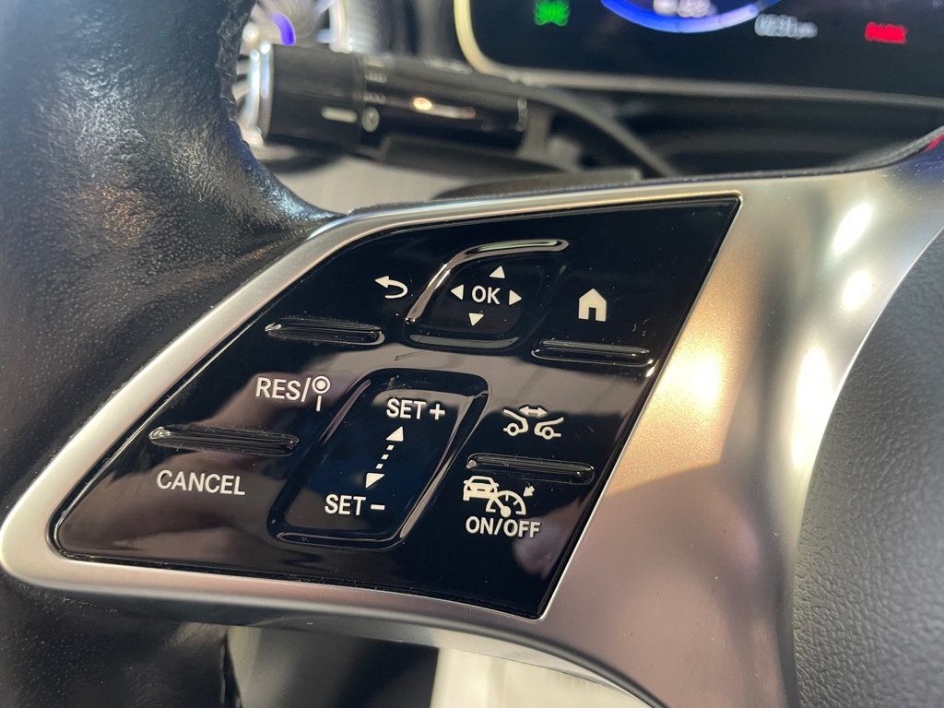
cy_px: 354
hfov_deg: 67.3
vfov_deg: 53.1
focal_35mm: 26
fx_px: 709
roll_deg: -1.4
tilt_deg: -27.9
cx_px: 472
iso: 250
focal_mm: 4.2
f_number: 1.6
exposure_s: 1/60
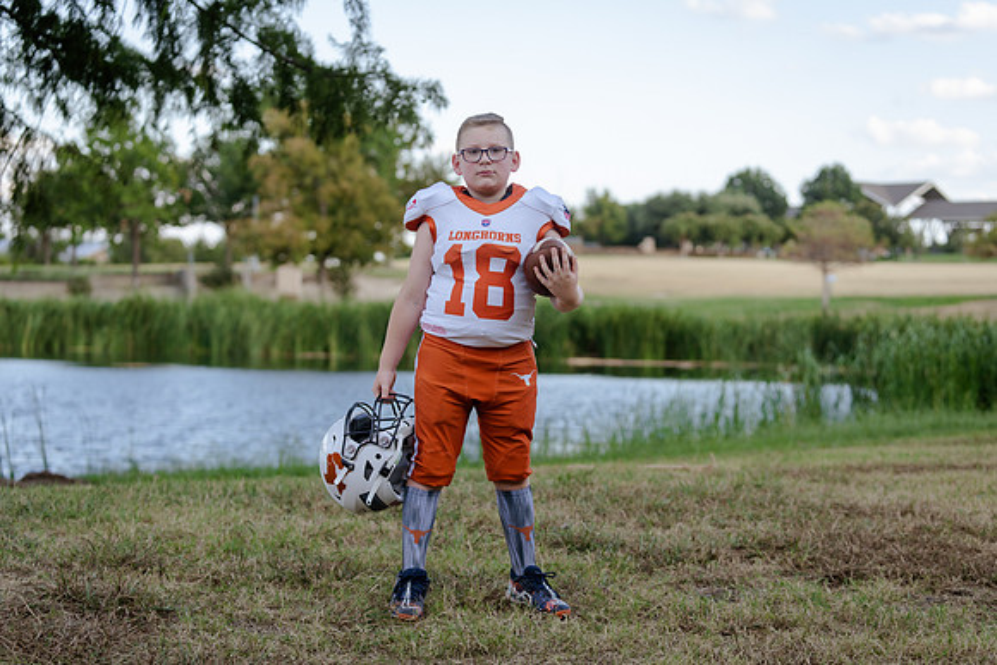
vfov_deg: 19.5
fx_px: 1939
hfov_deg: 28.8
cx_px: 498
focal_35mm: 70
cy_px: 332
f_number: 3.2
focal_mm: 70
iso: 125
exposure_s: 1/320
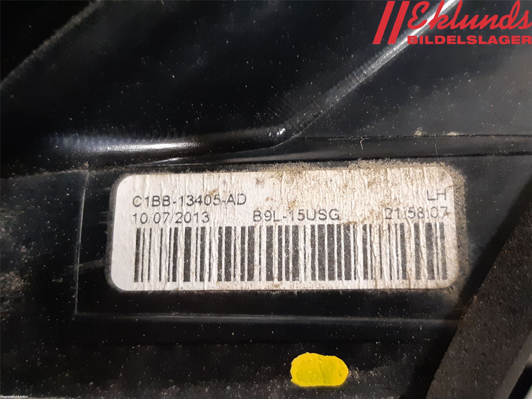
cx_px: 266
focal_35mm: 26
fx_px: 400
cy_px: 200
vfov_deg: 53.1
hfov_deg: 67.3
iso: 320
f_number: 1.7
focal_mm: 3.93
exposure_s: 1/50
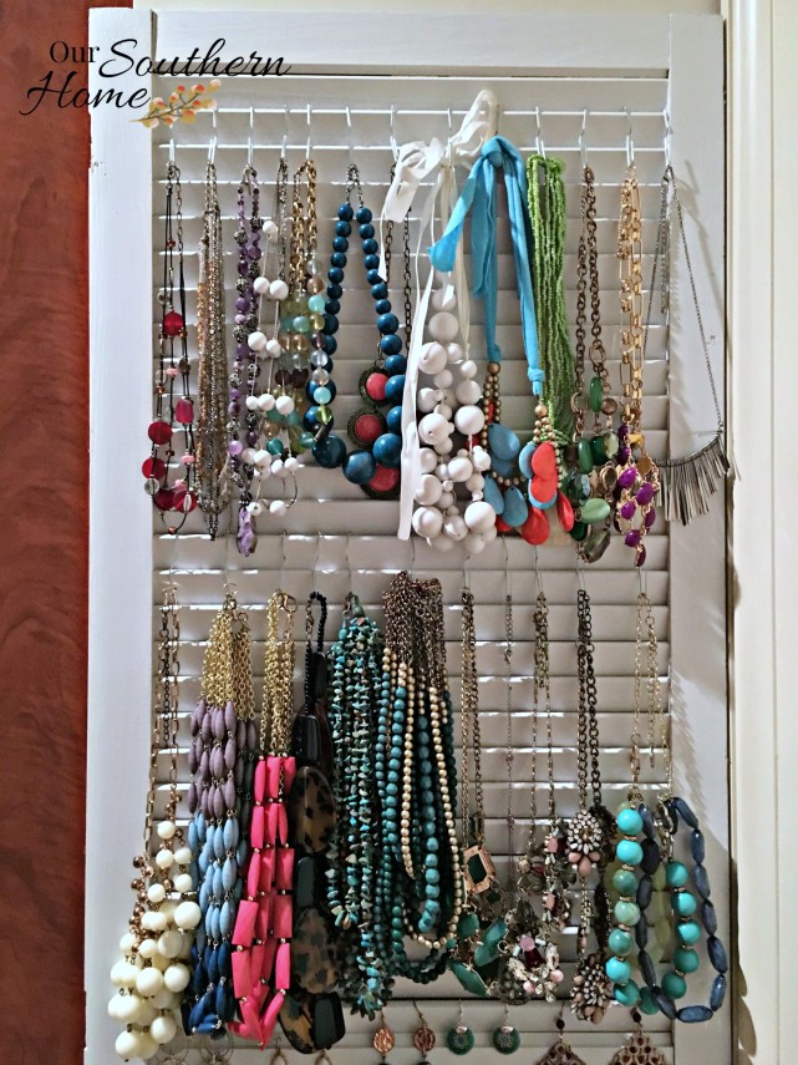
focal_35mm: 29
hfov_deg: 48.2
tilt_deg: +0.6
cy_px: 532
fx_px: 892
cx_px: 399
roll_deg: -1.6
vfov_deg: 61.7
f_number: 2.2
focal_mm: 4.15
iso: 125
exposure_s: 1/4
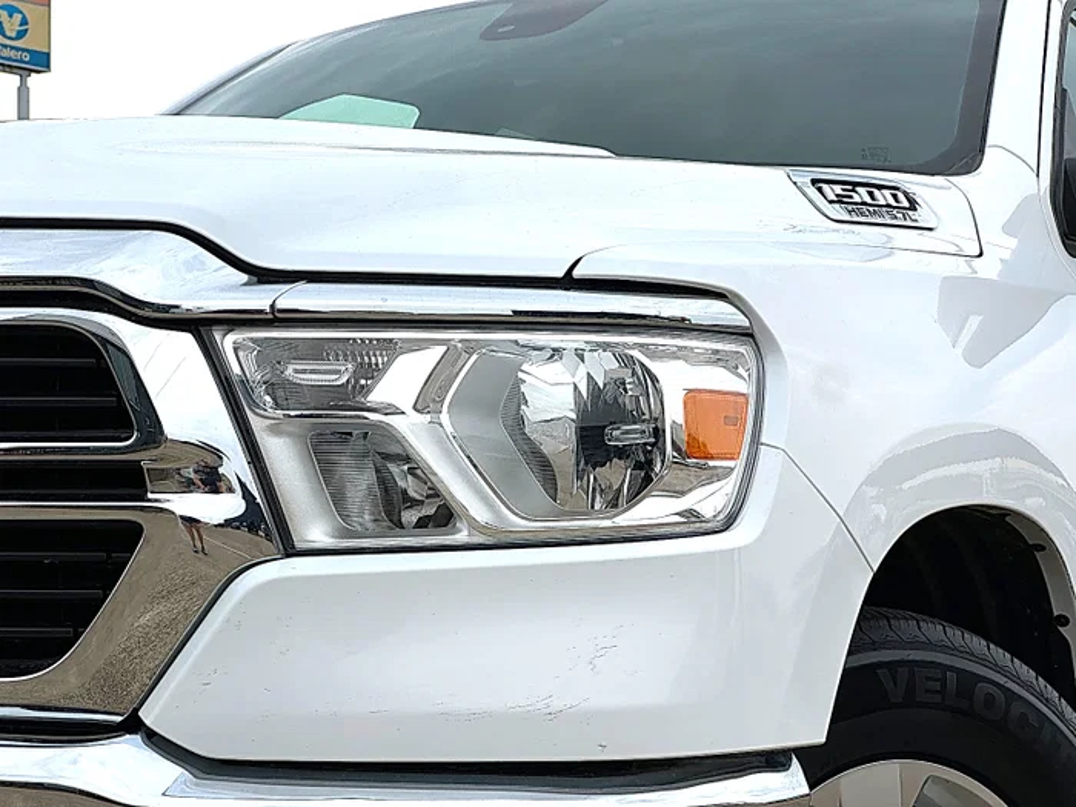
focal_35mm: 77
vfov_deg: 19.1
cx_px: 538
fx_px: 2393
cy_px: 404
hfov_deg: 25.3
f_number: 2.8
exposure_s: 1/797
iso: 32
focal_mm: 9
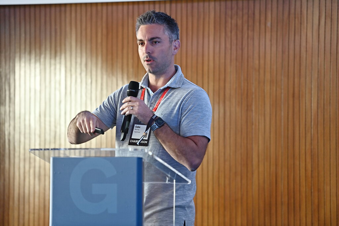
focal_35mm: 160
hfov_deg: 12.8
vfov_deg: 8.6
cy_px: 113
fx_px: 1507
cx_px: 170
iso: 1000
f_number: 2.8
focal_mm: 160
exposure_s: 1/250
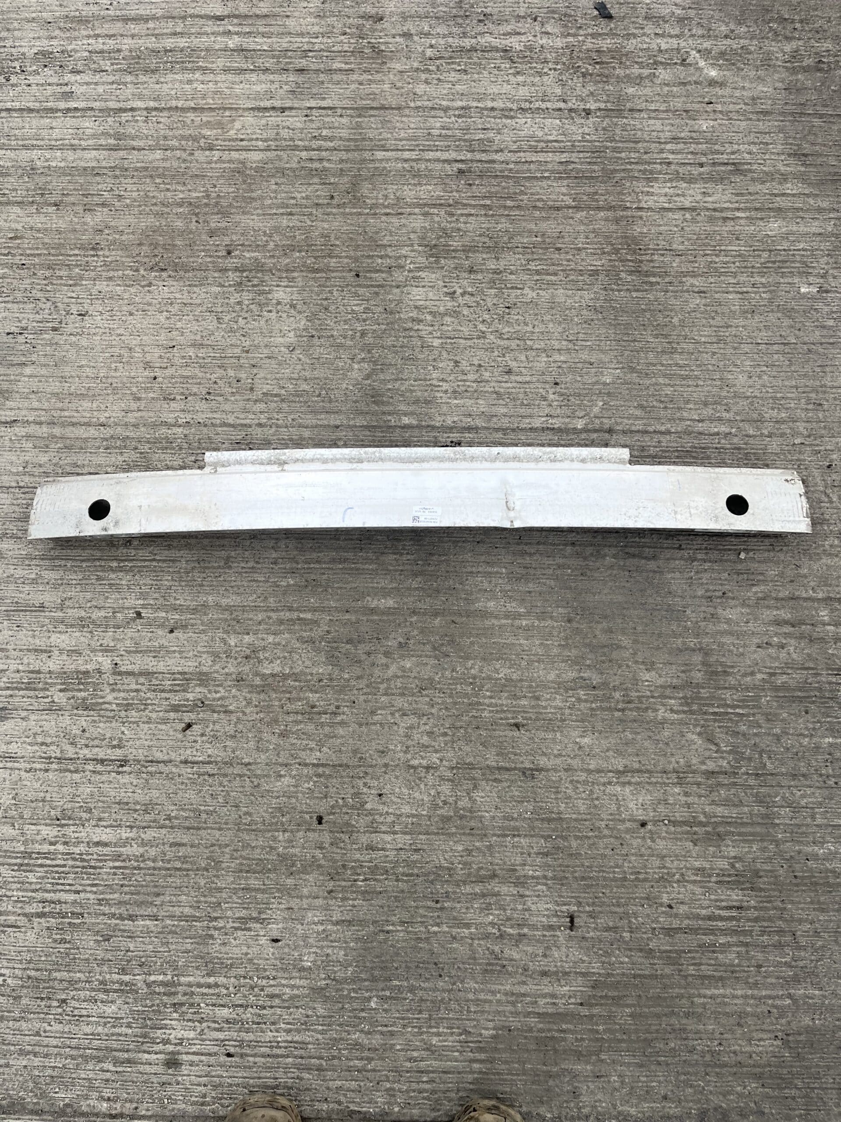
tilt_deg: -73.0
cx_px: 420
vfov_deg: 67.3
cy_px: 561
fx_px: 842
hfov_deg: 53.1
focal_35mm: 26
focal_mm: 5.1
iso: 50
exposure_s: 1/326
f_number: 1.6
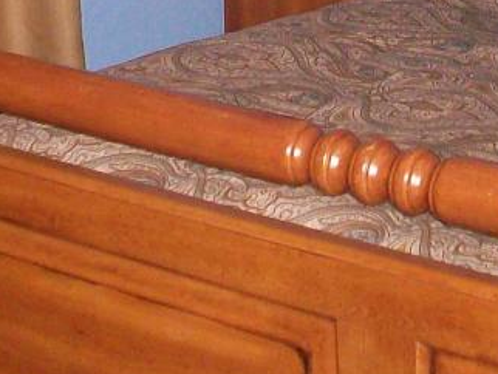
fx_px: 2116
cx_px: 416
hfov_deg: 13.3
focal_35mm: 147
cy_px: -227
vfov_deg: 9.7
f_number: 2.8
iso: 200
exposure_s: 1/64
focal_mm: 6.2
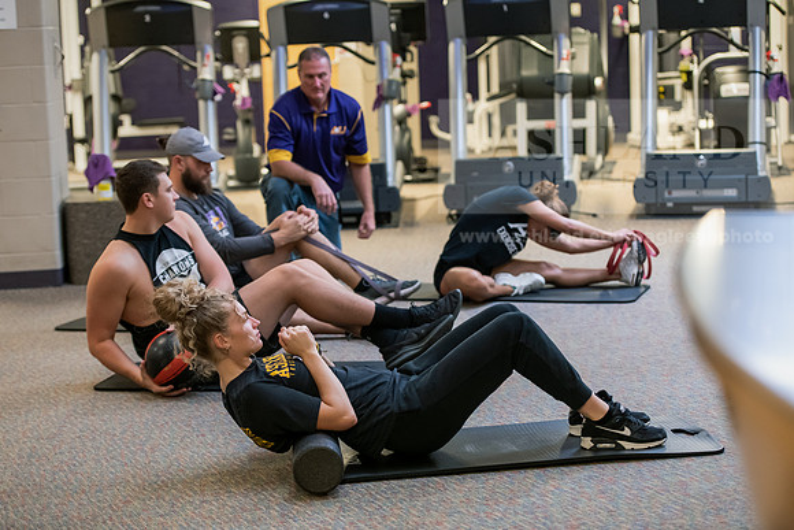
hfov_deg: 24.8
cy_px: 265
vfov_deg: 16.7
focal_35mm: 82
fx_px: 1809
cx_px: 397
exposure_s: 1/200
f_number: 3.2
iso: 1600
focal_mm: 82
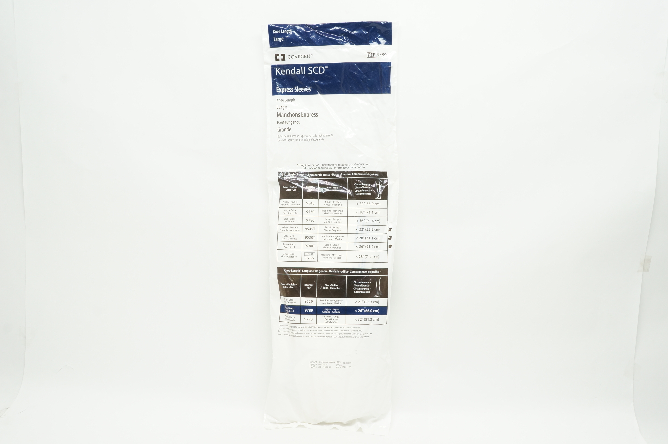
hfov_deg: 53.2
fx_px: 667
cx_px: 334
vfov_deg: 36.8
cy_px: 222
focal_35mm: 36
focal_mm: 24
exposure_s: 1/15
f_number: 11
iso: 400
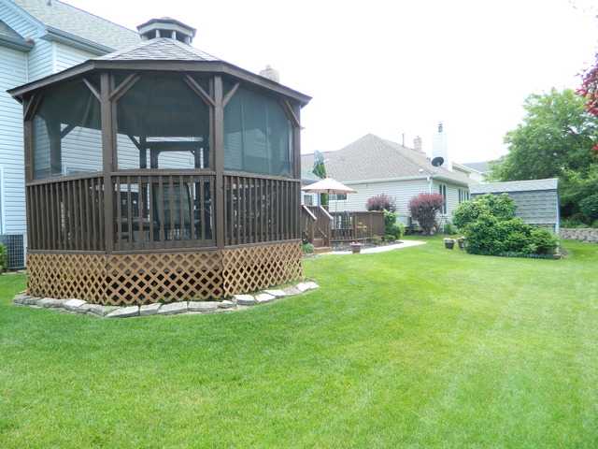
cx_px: 299
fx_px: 432
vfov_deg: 54.9
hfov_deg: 69.4
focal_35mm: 25
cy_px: 224
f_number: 3.1
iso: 110
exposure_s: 1/160
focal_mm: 4.5
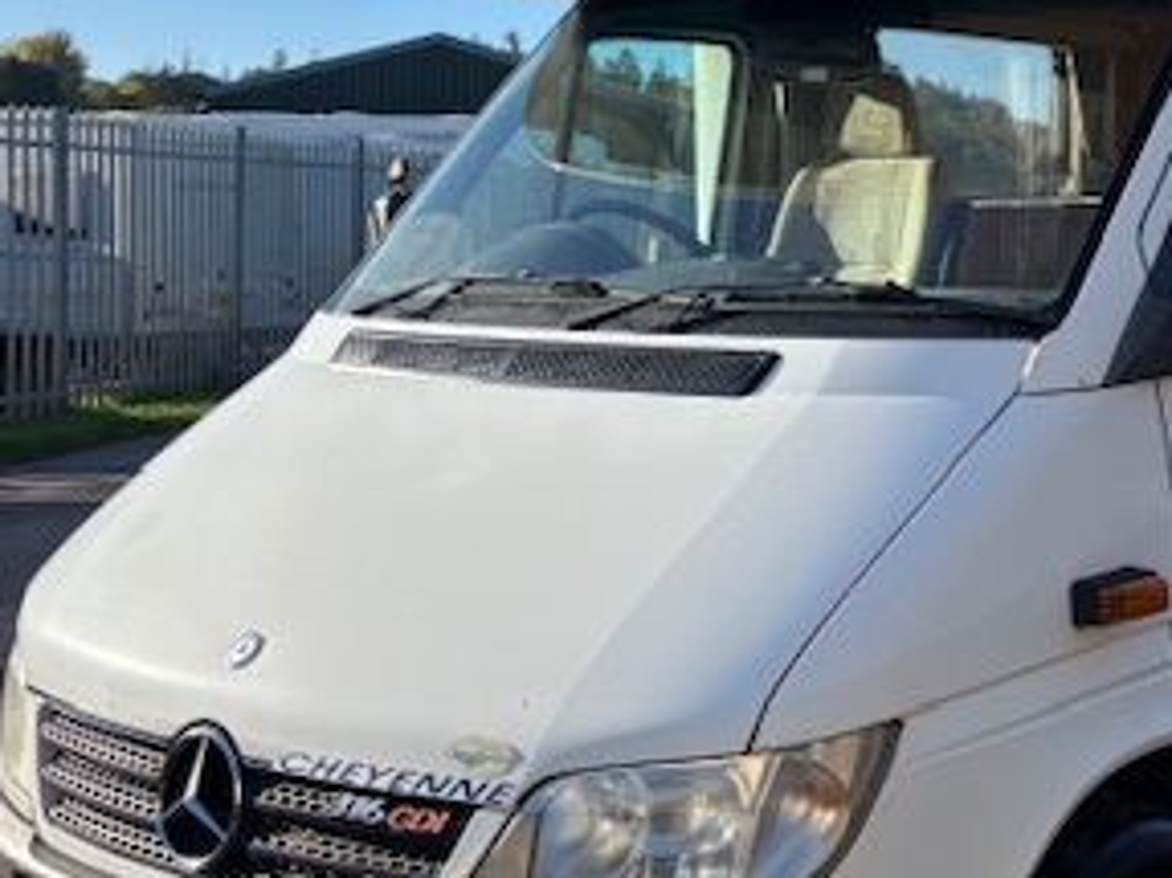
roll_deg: -2.0
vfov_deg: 25.1
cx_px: 1045
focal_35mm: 58
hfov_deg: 31.7
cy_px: 294
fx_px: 1963
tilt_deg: -0.8
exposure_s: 1/2242
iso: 50
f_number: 1.6
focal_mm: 5.96
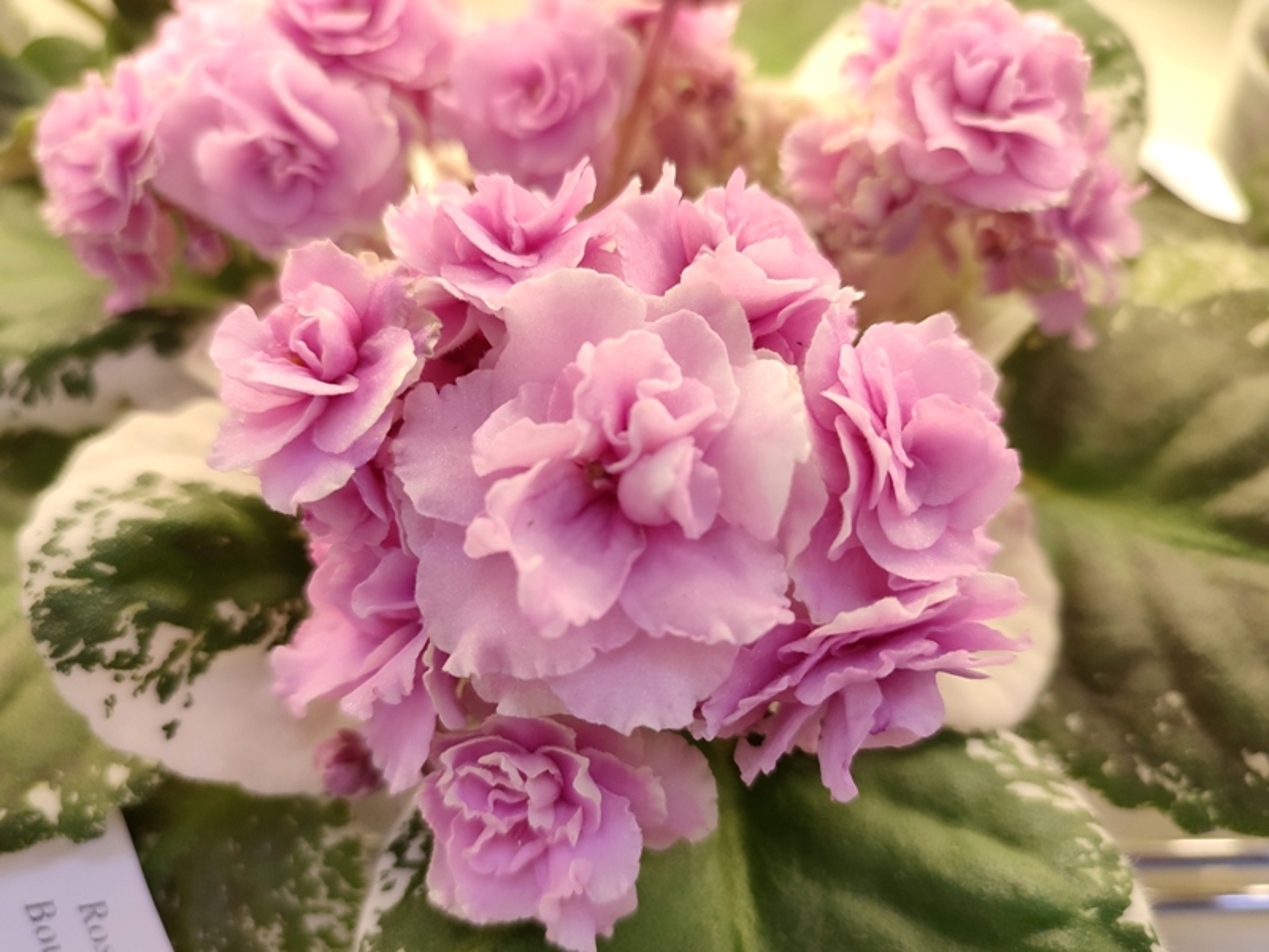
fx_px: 916
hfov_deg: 69.4
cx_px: 634
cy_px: 476
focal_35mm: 25
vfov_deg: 54.9
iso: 378
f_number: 1.9
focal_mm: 6.04
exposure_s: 1/100
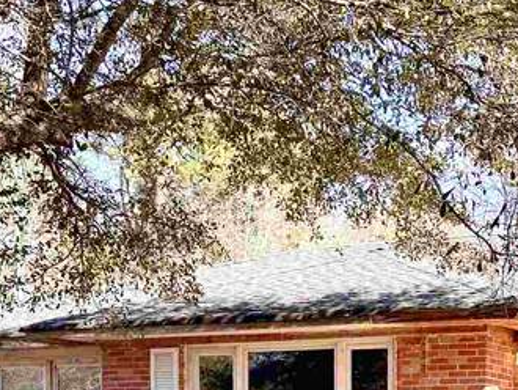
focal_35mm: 93
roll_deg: -0.2
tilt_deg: +2.8
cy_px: 418
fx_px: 1393
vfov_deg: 15.5
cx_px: 485
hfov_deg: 20.6
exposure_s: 1/1337
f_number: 1.78
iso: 80
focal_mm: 6.76
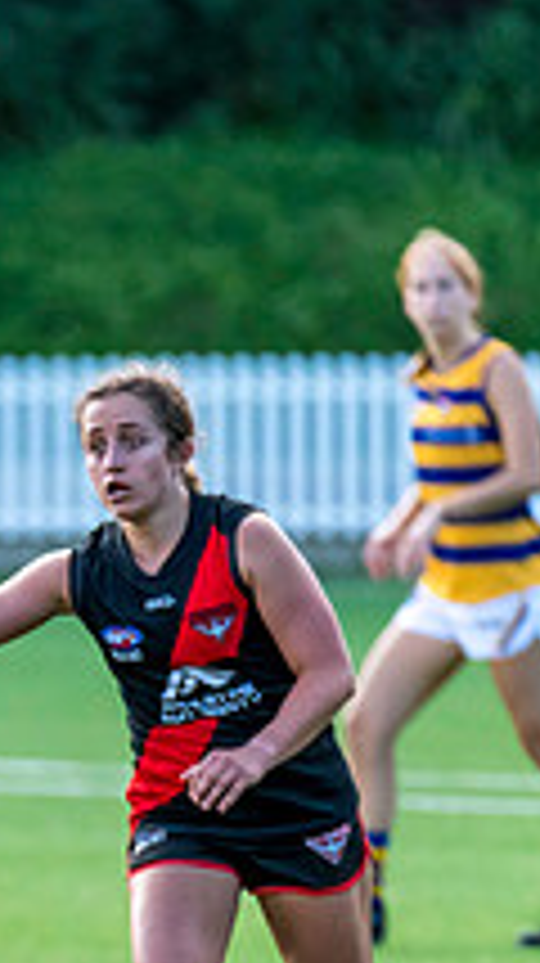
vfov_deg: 2.1
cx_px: -547
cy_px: 877
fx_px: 26664
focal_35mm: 1045
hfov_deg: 1.2
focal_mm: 350
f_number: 6
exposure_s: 1/1600
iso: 2200
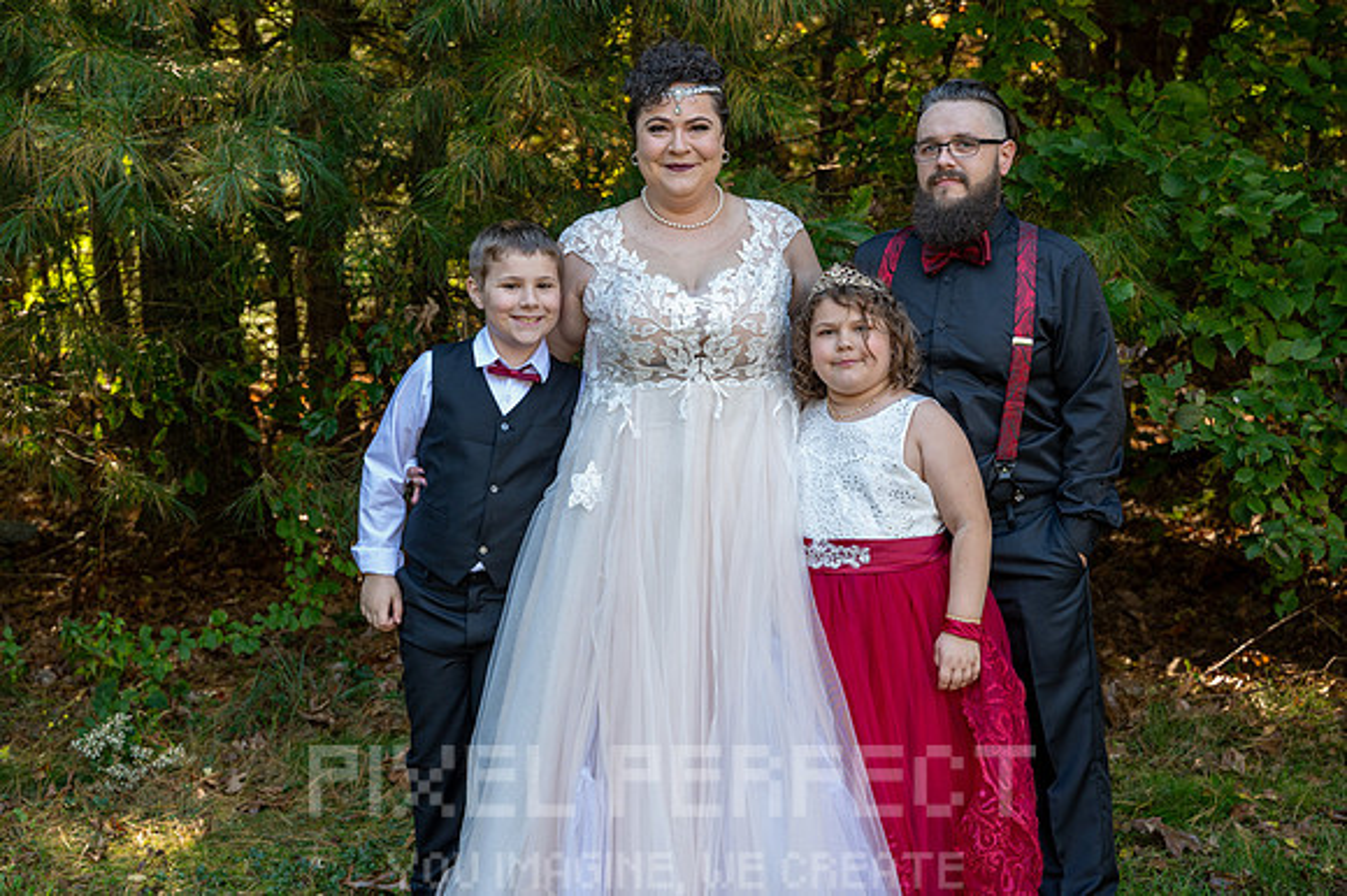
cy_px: 448
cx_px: 674
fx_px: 1982
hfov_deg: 37.5
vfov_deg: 25.5
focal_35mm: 53
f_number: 4.5
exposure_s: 1/200
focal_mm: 53
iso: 900
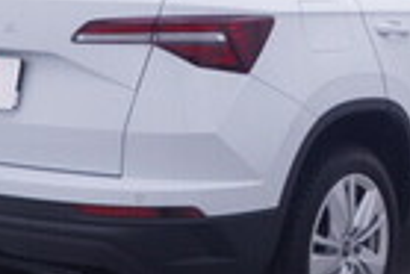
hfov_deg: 22.4
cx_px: 361
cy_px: 28
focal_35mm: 89
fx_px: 1014
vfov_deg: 15.2
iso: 200
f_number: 5
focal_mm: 15
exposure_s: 1/80
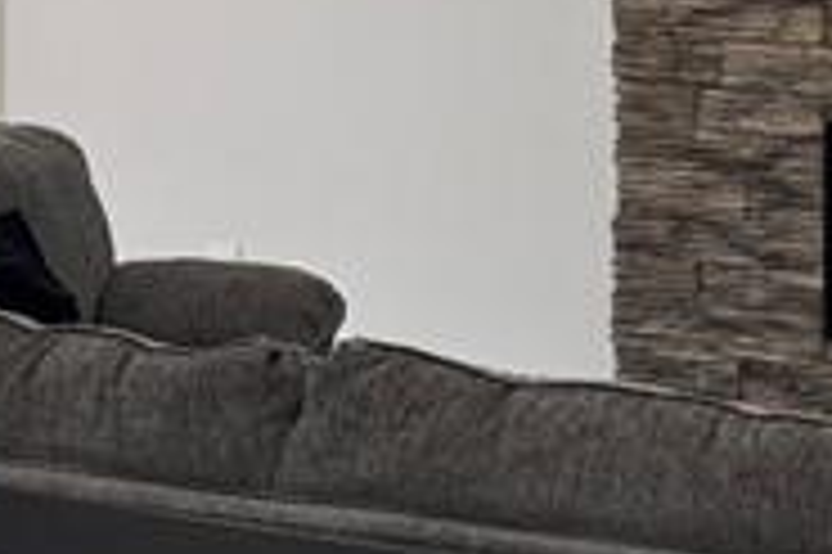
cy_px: -176
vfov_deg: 9.7
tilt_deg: -0.9
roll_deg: -0.5
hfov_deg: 14.8
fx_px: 3186
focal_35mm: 138
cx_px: 153
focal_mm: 6.76
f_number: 1.78
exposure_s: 1/120
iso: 160
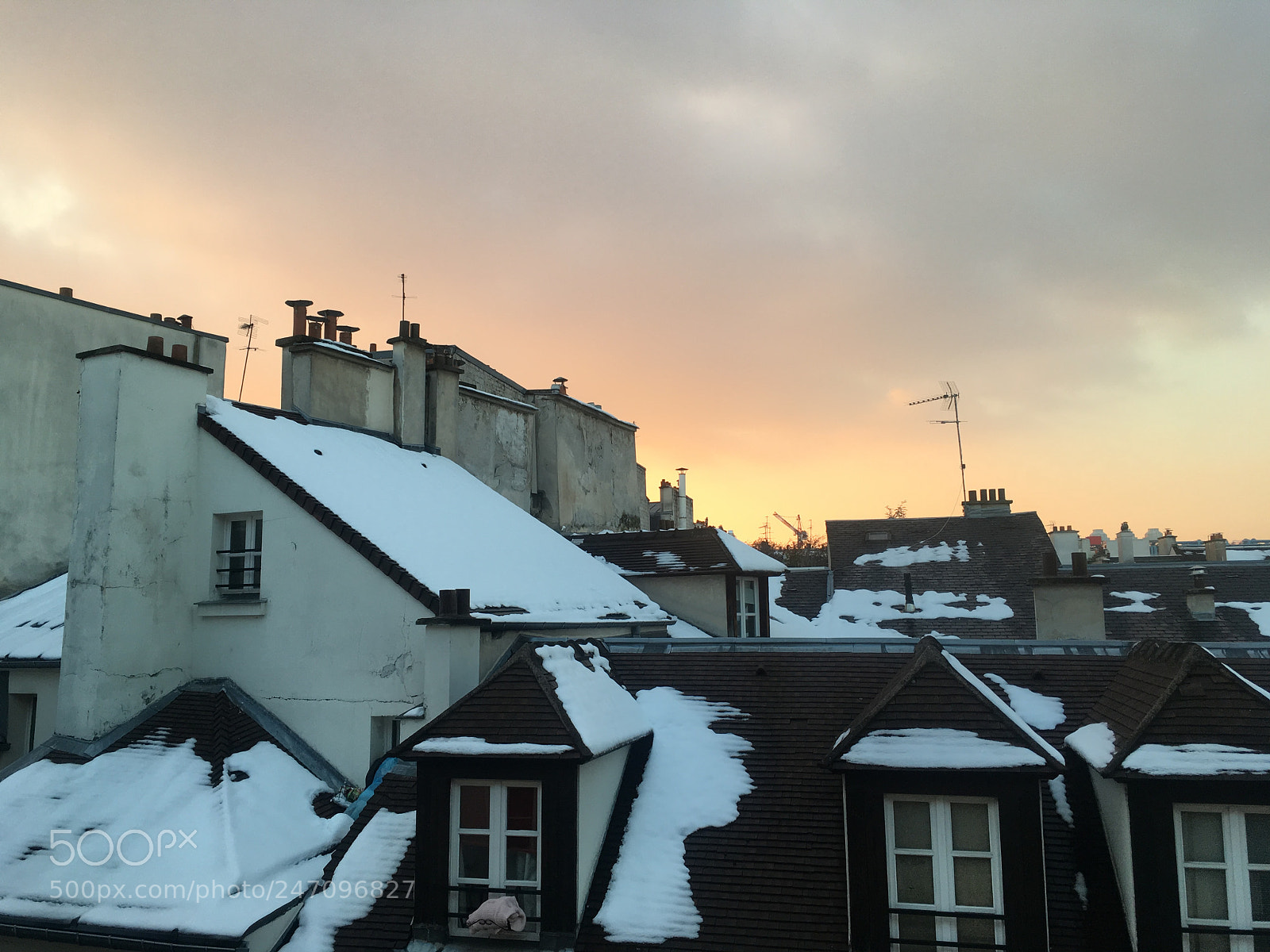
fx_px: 1064
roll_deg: +1.6
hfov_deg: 61.7
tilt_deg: +7.2
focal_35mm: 29
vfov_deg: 48.2
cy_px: 476
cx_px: 635
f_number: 2.2
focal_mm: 4.15
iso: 32
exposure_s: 1/100
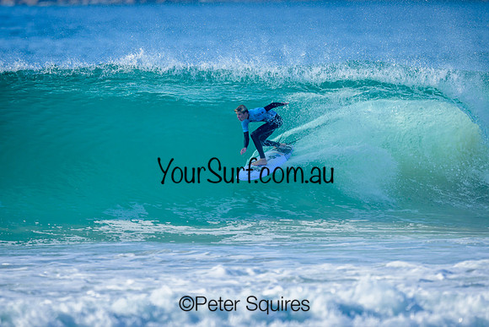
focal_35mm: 810
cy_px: 161
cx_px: 248
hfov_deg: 2.5
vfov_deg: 1.7
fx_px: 11007
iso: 360
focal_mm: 800
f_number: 6.3
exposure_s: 1/2000
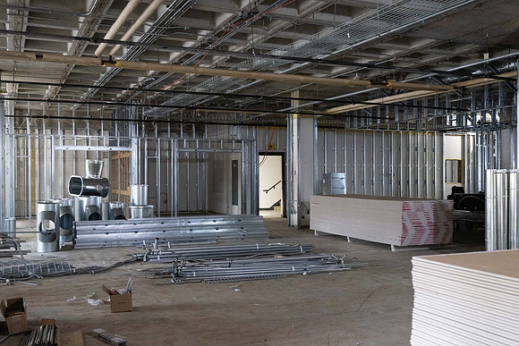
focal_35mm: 39
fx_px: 563
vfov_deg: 34.2
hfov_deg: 49.5
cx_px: 260
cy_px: 173
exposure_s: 1/400
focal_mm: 39
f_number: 4
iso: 5000
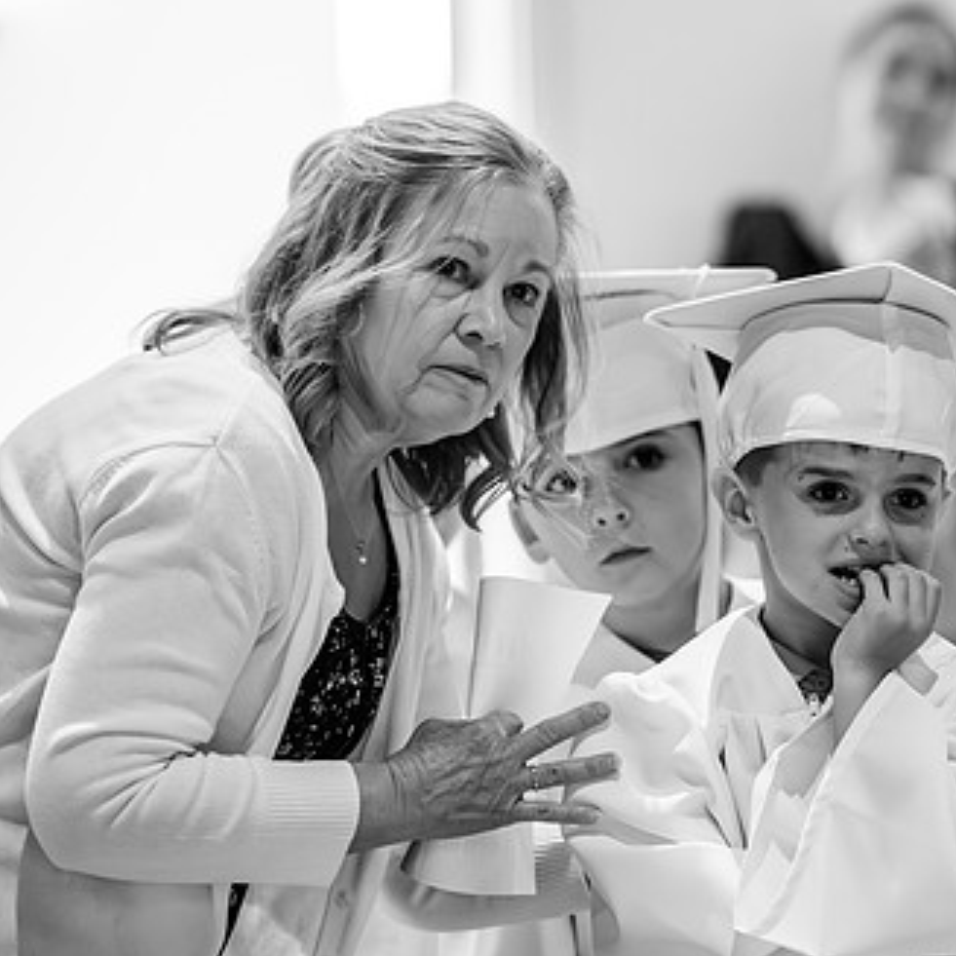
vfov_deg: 6.8
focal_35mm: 256
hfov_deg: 6.8
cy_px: 555
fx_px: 7999
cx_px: 884
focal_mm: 150
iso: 1600
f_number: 2.8
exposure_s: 1/160
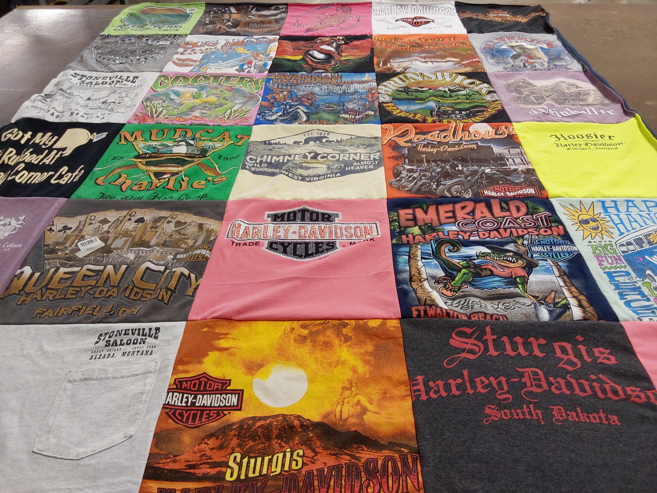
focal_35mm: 28
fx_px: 531
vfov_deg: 49.7
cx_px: 328
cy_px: 246
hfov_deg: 63.4
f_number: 1.9
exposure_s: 1/50
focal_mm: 2.91
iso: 80
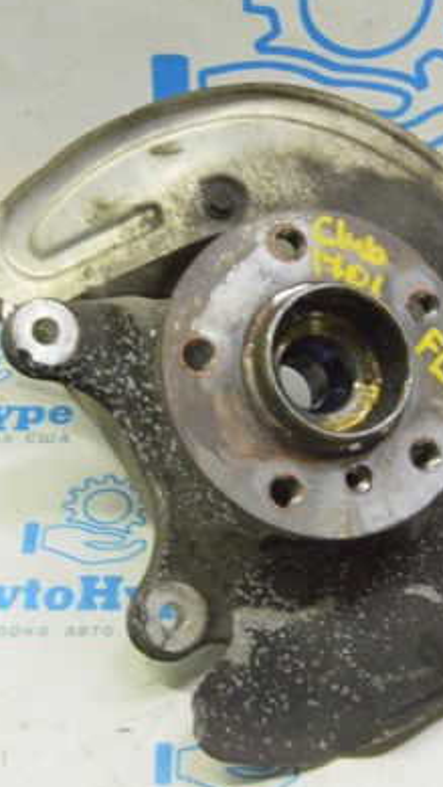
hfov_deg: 19.4
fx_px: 1294
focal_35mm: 62
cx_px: 243
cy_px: 371
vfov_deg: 33.8
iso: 6400
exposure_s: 1/20
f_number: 20
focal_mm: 24
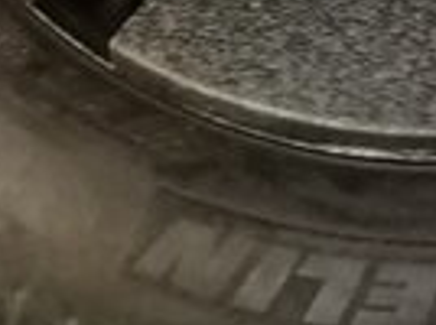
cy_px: -366
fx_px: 1924
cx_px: 215
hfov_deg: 12.9
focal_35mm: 153
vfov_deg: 9.0
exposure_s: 1/33
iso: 320
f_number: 2.2
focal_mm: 3.3
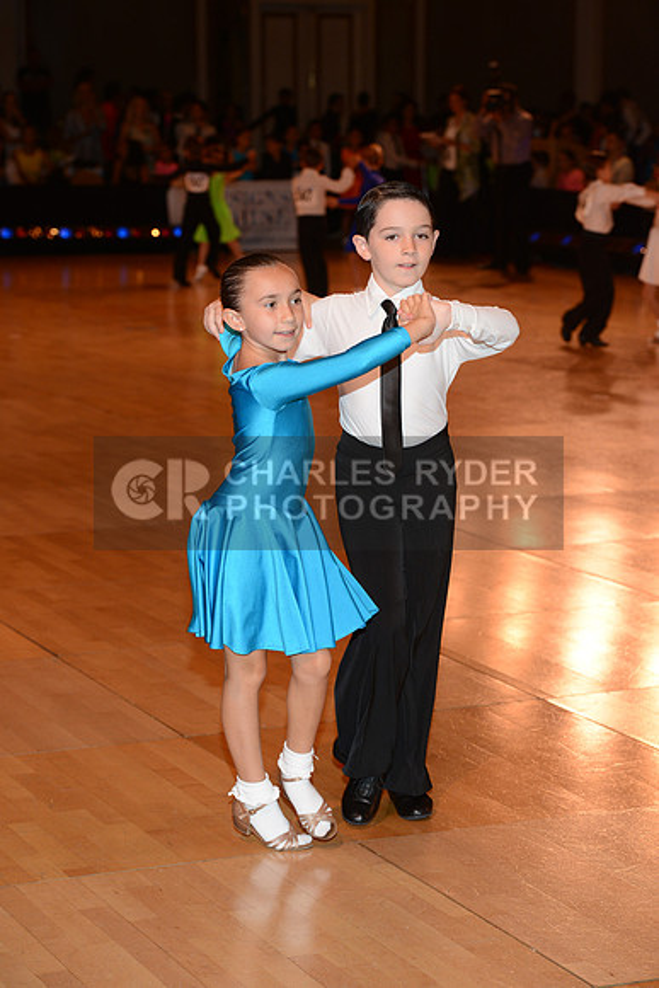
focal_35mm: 95
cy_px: 494
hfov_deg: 14.4
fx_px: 2607
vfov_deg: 21.5
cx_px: 330
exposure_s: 1/250
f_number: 5.6
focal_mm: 95
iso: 1000
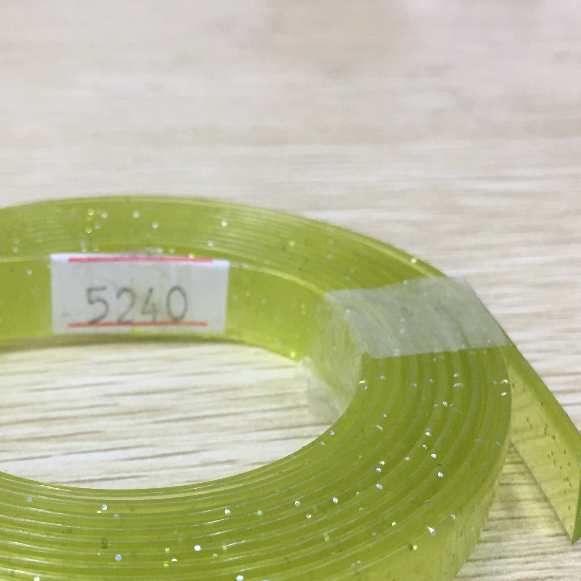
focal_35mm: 53
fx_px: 1006
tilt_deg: -35.3
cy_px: 449
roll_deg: -0.9
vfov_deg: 31.5
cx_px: 184
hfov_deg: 31.9
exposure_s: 1/33
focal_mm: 4.15
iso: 50
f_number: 2.2
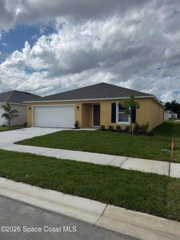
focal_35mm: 24
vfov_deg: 71.6
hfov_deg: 56.8
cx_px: 90
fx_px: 166
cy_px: 120
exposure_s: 1/11905
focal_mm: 6.76
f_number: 1.78
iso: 80
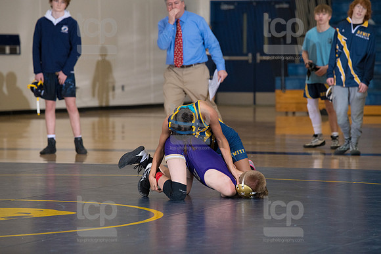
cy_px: 127
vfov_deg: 6.9
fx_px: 2117
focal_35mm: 200
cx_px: 190
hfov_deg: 10.3
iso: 1250
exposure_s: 1/250
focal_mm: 200
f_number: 5.6
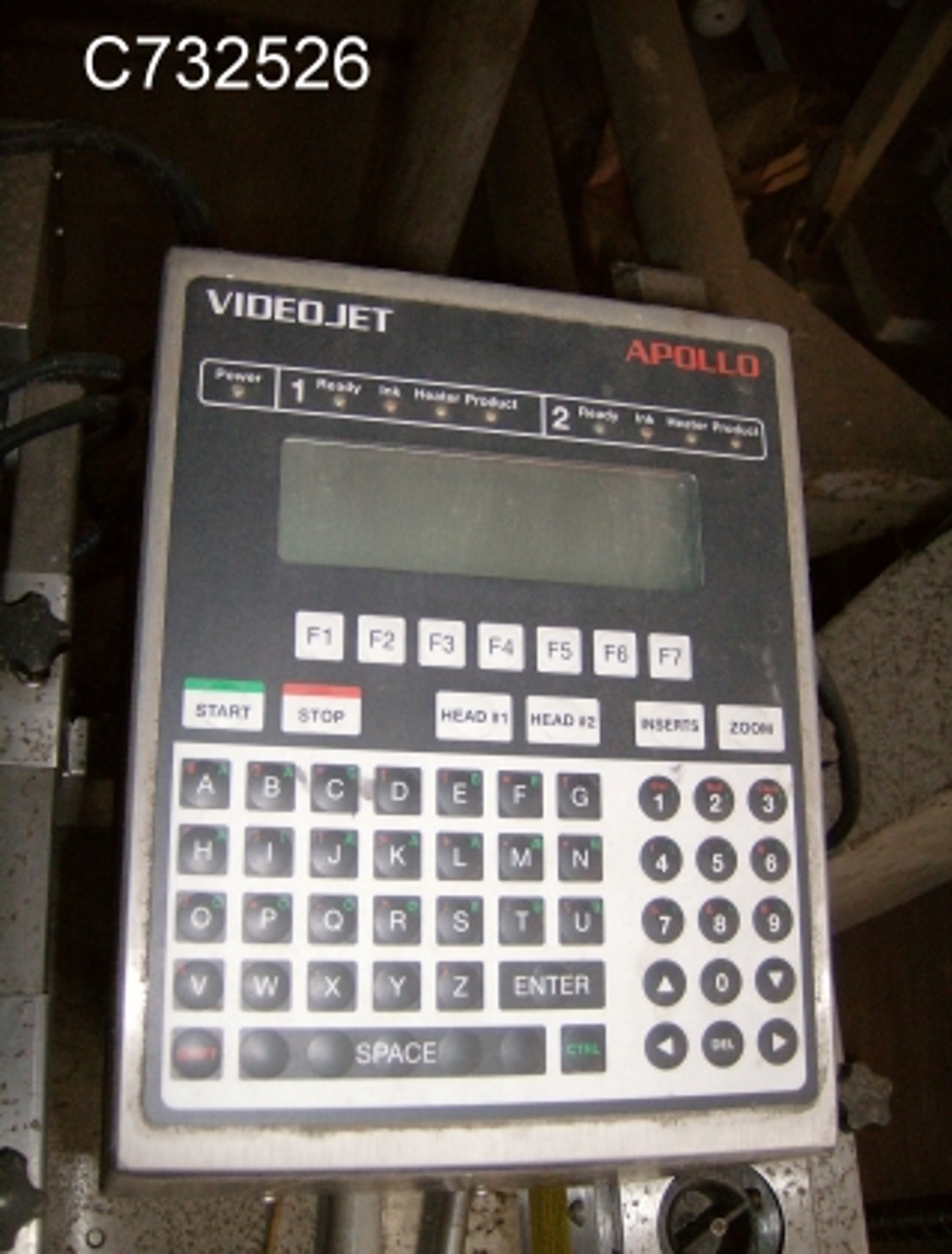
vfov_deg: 51.1
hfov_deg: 40.0
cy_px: 627
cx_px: 476
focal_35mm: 36
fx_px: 1310
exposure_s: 1/60
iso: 200
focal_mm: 6
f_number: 2.8
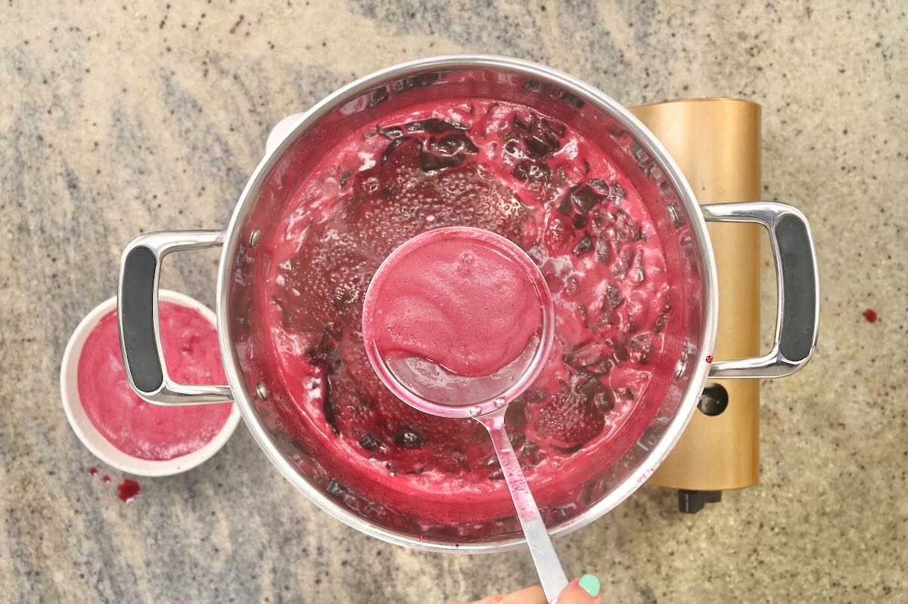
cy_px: 302
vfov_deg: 31.9
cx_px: 454
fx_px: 1059
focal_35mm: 42
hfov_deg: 46.4
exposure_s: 1/30
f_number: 7.1
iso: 200
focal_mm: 42
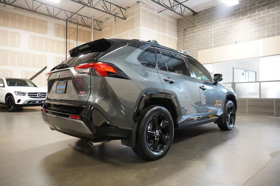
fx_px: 187
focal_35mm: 24
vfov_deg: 53.1
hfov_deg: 73.8
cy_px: 93
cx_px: 140
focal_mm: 16
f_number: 3.5
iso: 5000
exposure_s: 1/160
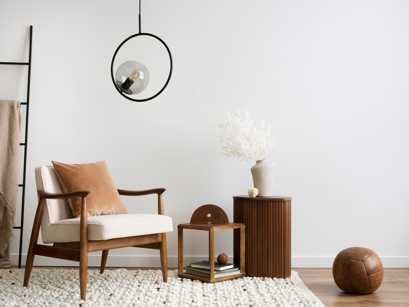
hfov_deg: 38.9
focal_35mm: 49
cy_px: 154
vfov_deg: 29.7
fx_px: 579
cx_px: 204
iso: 100
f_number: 11
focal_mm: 61.8
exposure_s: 1/1.25
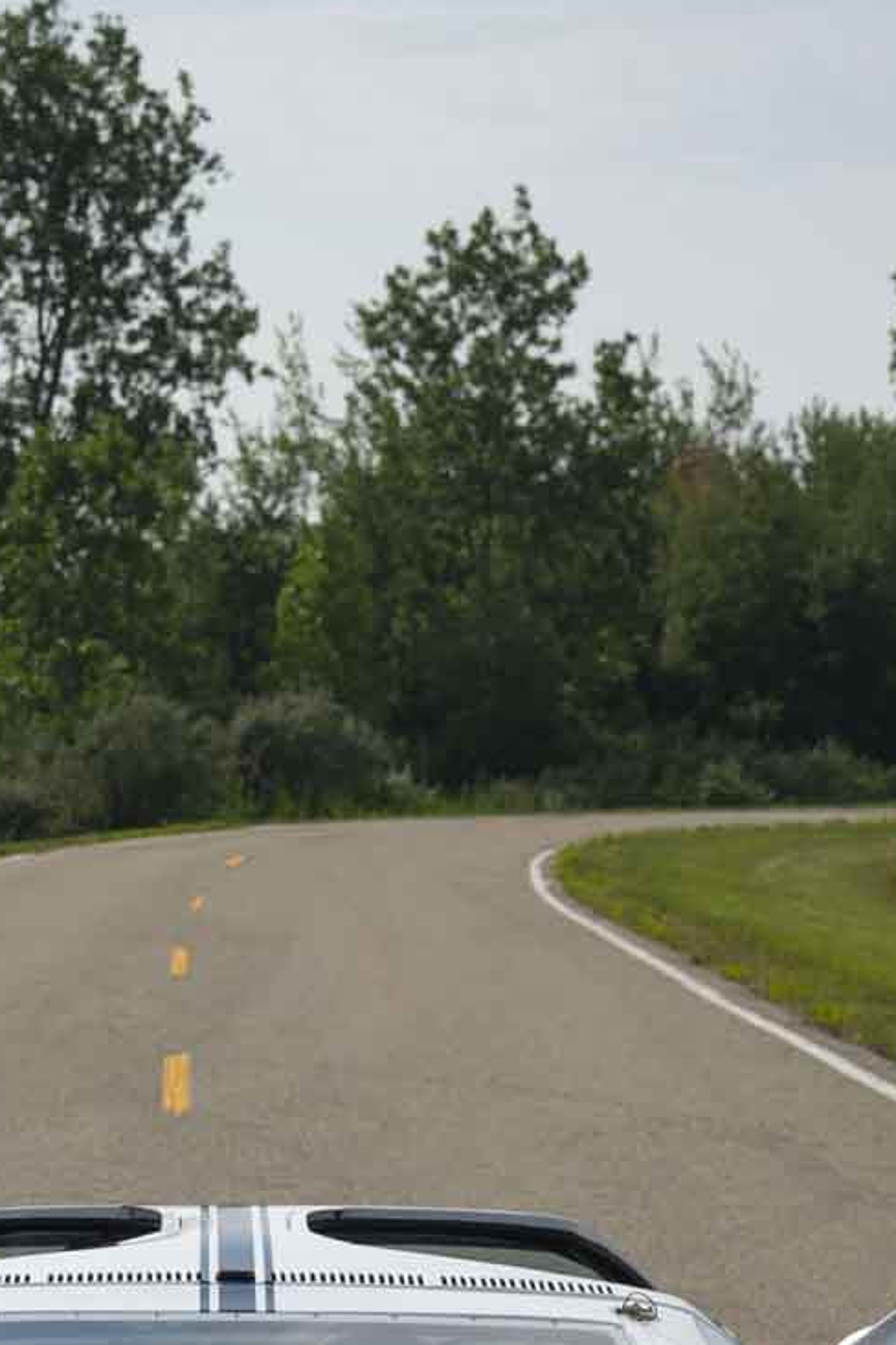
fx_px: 4517
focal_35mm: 121
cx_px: 241
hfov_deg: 11.3
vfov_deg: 16.8
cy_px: 1029
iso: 100
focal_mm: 41
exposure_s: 1/800
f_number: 6.3
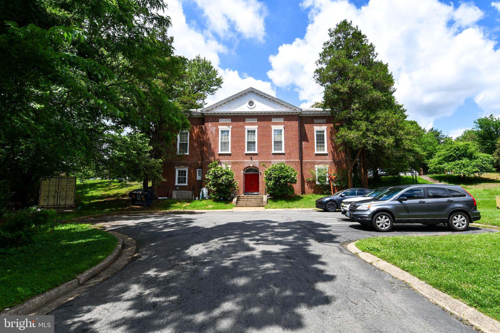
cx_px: 250
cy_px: 166
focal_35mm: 18
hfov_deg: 90.0
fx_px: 250
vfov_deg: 67.4
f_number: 8
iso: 100
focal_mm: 12
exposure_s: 1/250
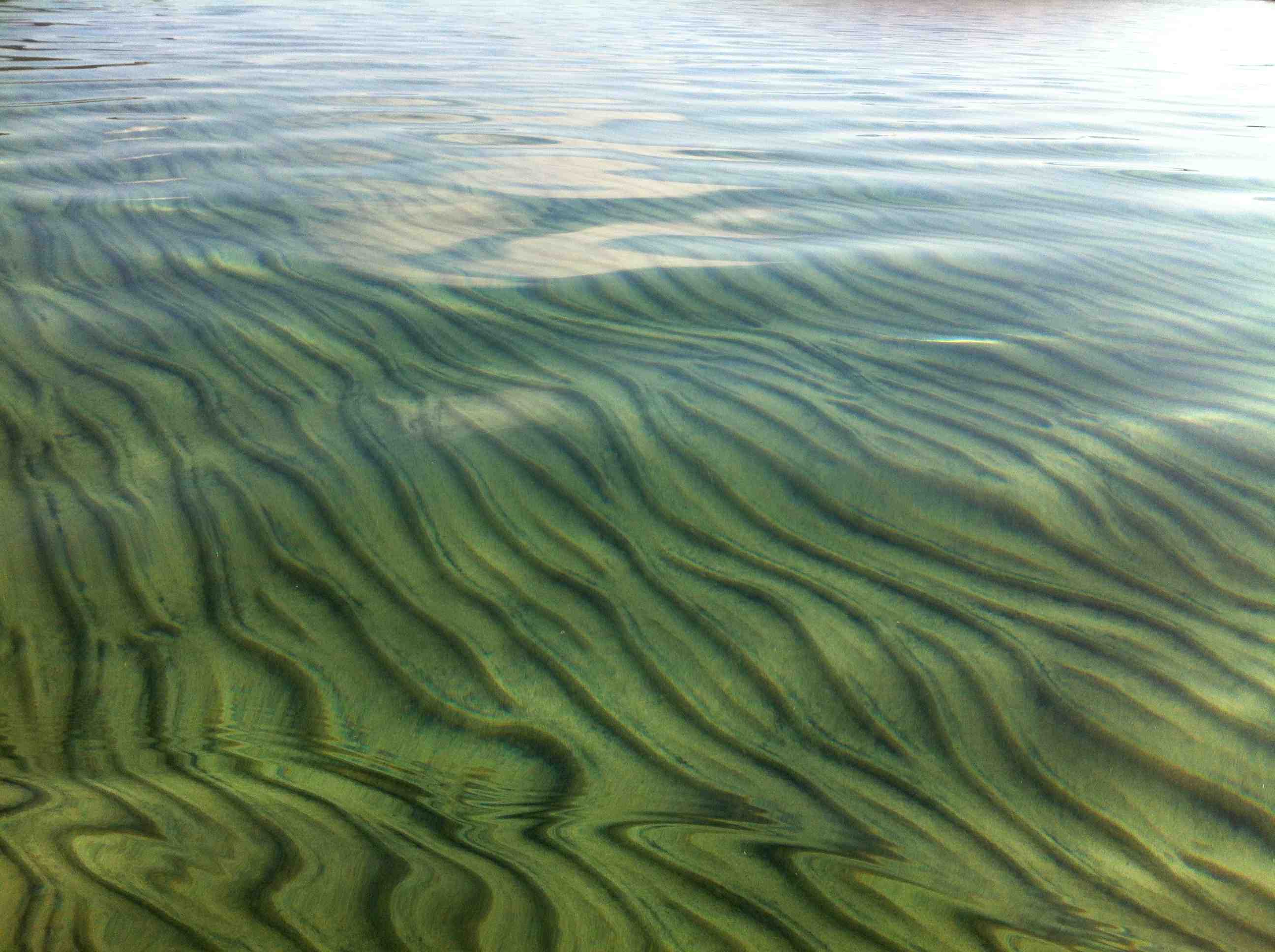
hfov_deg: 52.7
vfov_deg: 40.6
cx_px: 638
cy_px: 476
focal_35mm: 35
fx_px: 1287
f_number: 2.8
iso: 80
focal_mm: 3.85
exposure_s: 1/1117
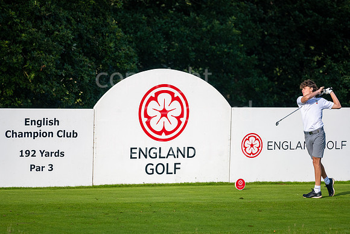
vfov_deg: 4.5
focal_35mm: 305
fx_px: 2969
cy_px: 117
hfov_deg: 6.7
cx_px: 175
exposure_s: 1/2500
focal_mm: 300
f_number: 5
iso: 400
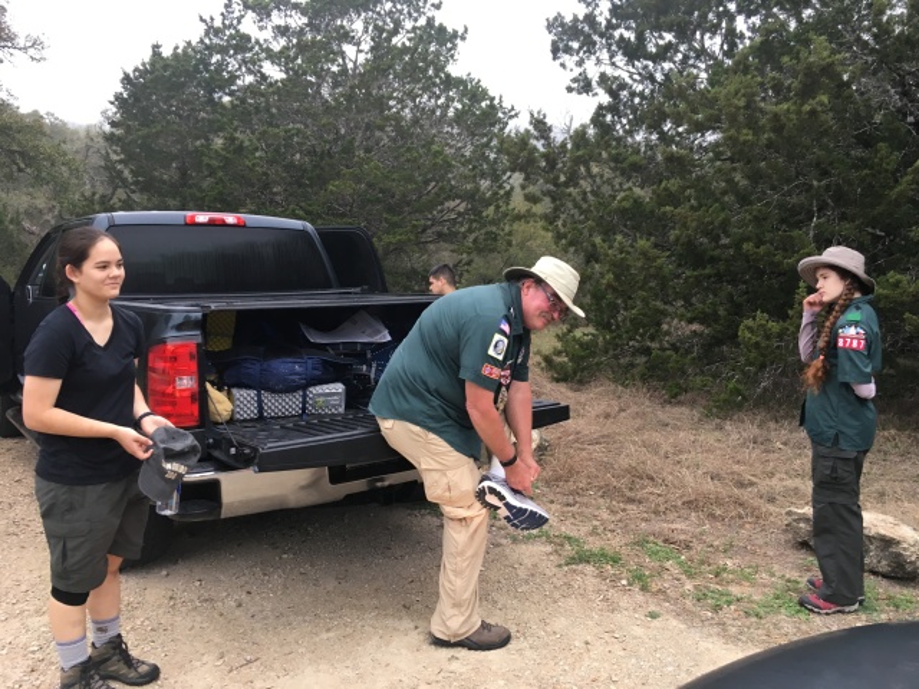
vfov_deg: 48.2
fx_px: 770
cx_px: 460
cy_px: 344
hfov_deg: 61.7
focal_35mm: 29
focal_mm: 4.15
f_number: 2.2
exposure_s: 1/30
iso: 25
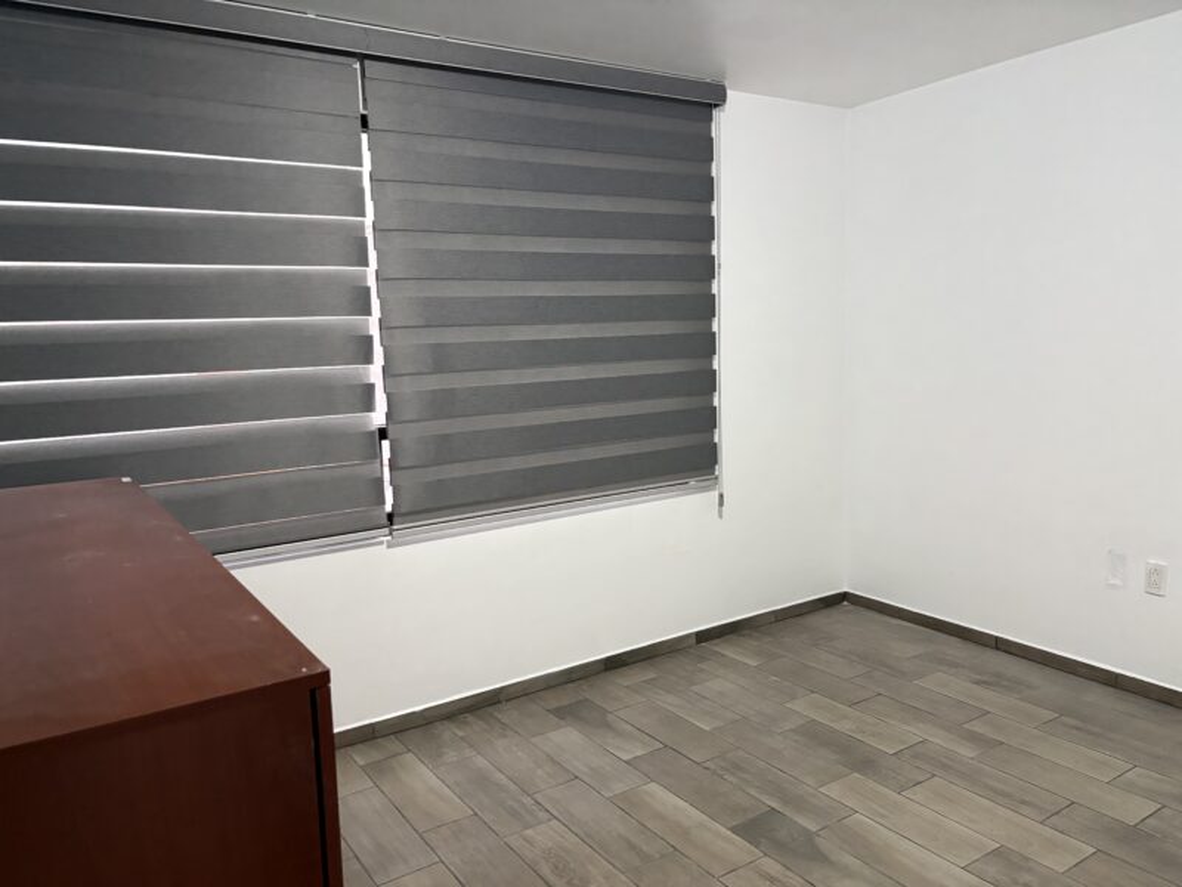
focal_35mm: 26
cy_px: 444
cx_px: 591
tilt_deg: -5.5
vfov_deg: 53.1
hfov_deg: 67.3
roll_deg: +1.0
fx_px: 888
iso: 320
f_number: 1.6
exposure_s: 1/60
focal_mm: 5.96
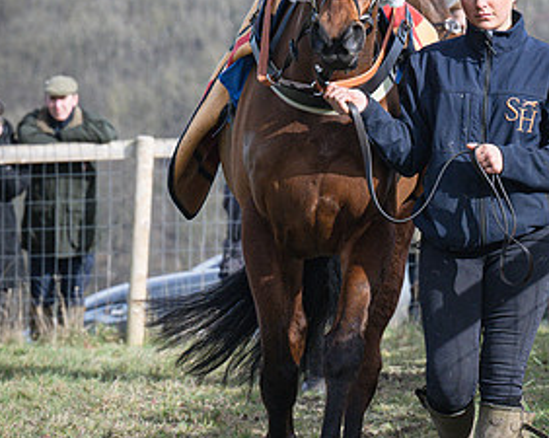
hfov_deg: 3.7
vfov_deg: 2.9
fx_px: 8570
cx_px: 494
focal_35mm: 528
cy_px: 205
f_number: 5.6
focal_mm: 120
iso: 400
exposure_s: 1/1250
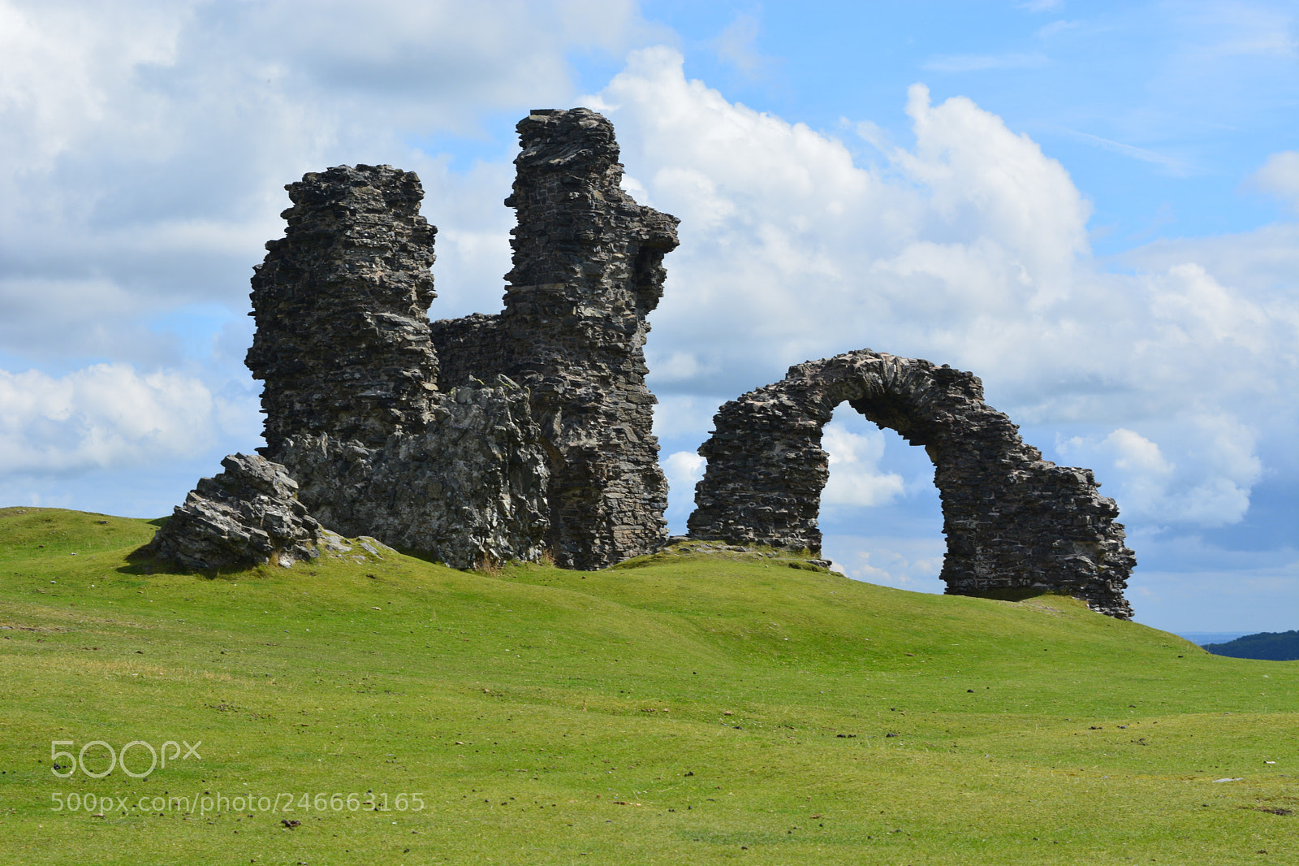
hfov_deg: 24.6
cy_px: 433
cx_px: 650
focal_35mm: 82
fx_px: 2976
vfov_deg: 16.5
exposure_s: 1/400
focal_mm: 55
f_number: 11
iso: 200
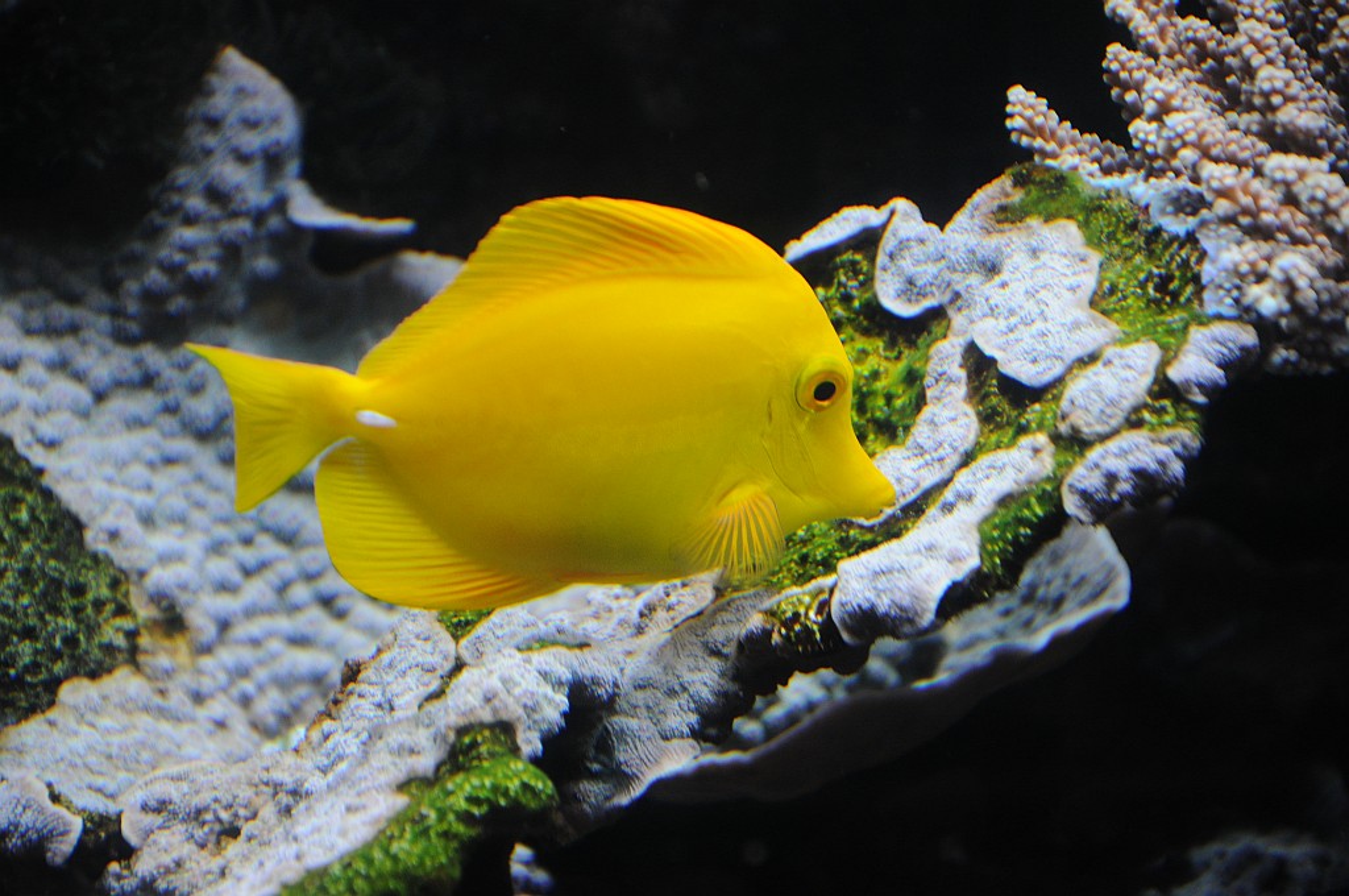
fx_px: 5894
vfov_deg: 8.7
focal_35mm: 158
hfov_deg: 13.1
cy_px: 448
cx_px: 674
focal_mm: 105
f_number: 5.6
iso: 800
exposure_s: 1/250
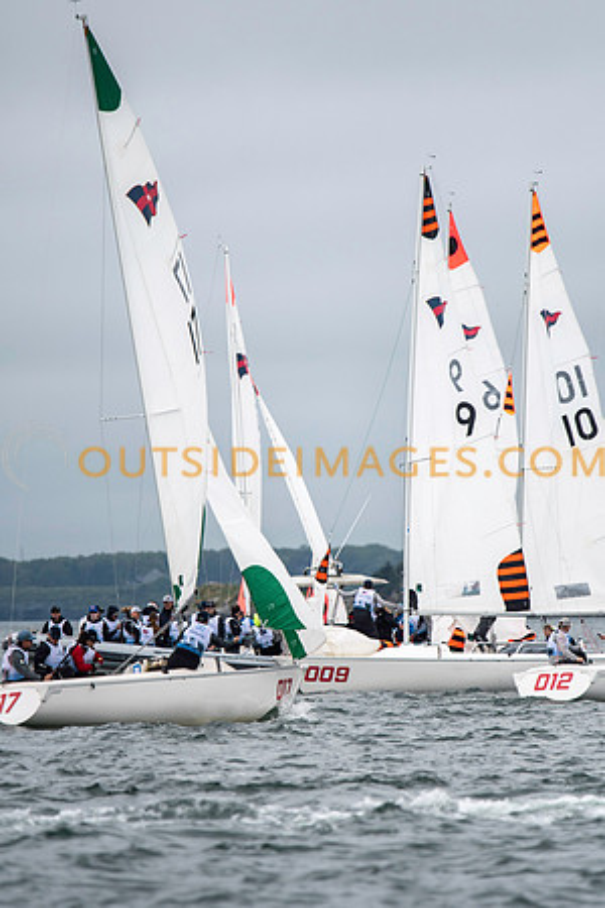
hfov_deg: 3.1
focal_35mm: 450
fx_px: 11343
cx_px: 302
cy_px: 454
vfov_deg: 4.6
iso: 250
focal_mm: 300
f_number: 4
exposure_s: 1/3200
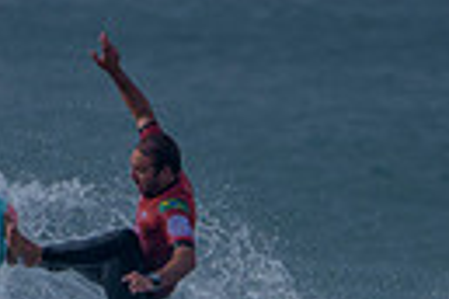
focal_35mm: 2291
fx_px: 28572
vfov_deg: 0.6
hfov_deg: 0.9
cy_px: 384
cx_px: 160
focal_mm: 500
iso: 320
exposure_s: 1/2000
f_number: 5.6
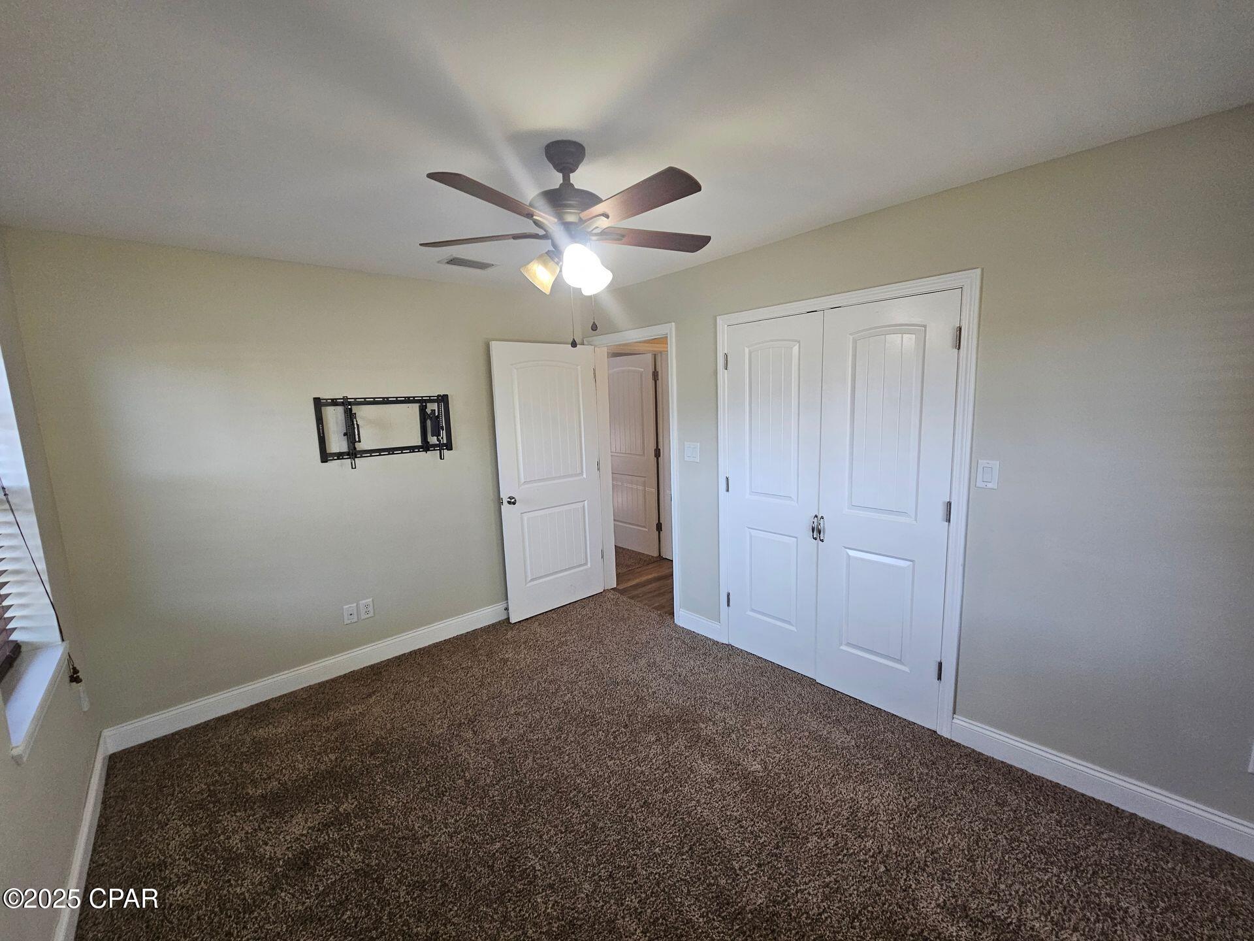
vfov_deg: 89.9
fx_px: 471
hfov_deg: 106.2
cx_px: 627
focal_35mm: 13
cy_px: 470
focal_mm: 2.2
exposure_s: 1/60
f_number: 2.2
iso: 160
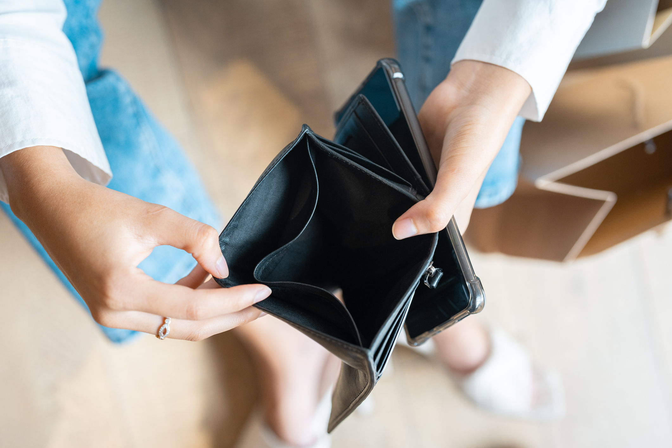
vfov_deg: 27.0
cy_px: 224
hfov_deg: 39.6
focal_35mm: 50
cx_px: 336
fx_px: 933
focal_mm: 50
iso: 500
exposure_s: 1/200
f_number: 2.8
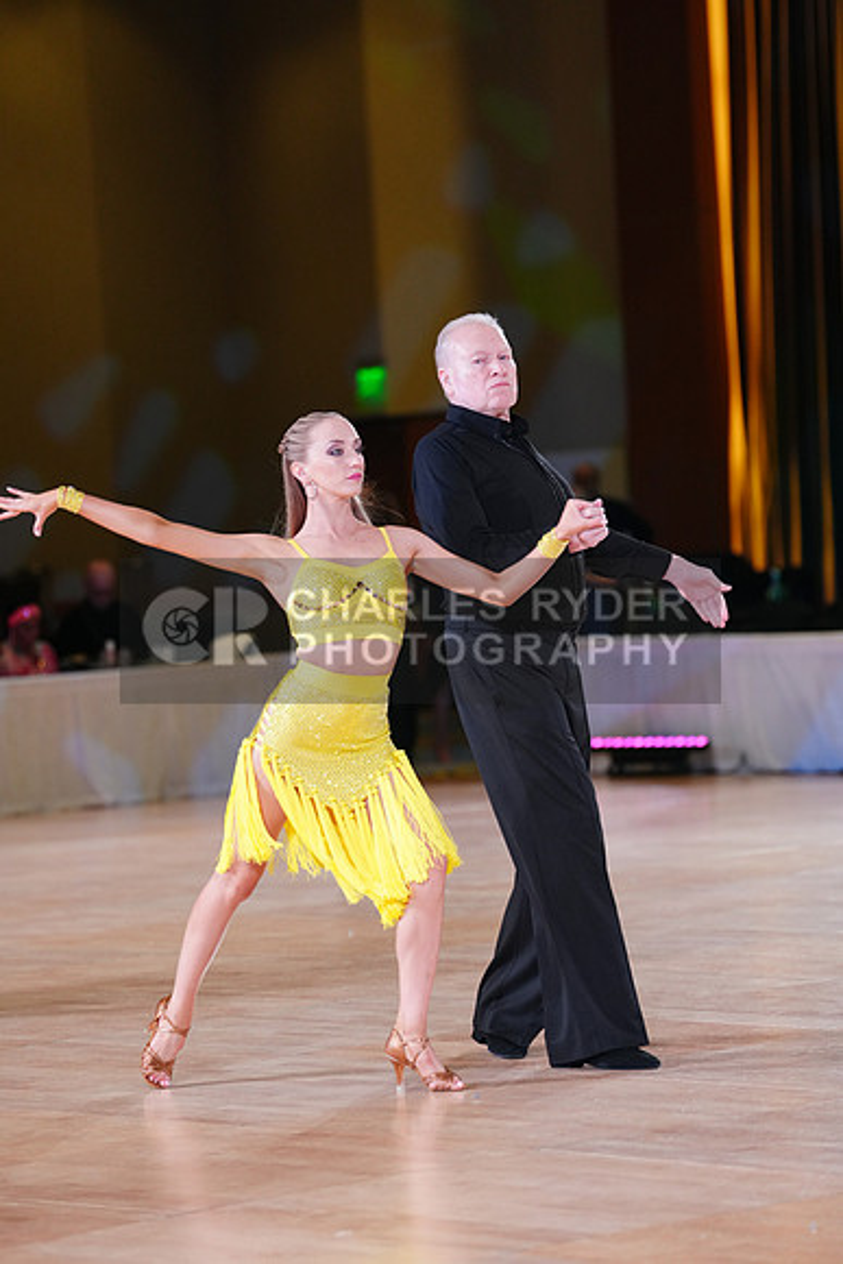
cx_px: 422
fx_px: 4668
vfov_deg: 15.4
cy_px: 632
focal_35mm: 133
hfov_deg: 10.3
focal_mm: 133
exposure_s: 1/400
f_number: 2.8
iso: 2000
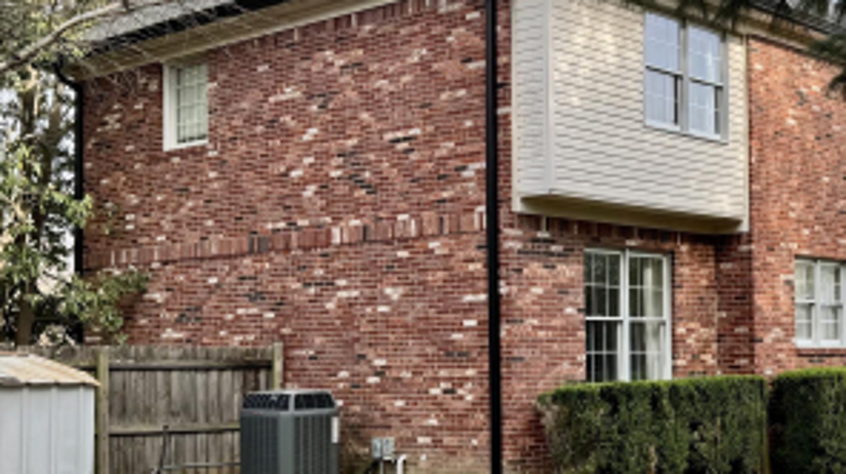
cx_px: 682
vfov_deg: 20.3
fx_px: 1323
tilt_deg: +1.7
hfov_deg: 34.4
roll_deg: +1.3
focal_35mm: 59
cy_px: 314
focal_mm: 6.76
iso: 80
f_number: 1.78
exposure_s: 1/888
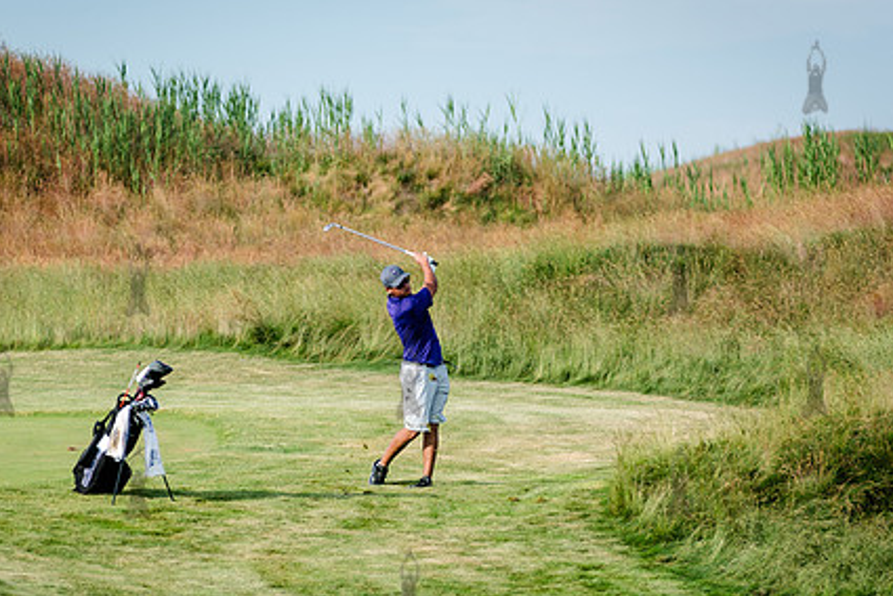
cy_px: 381
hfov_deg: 7.5
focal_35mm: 273
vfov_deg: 5.0
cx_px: 408
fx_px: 6776
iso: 125
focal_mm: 200
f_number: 3.5
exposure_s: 1/1000
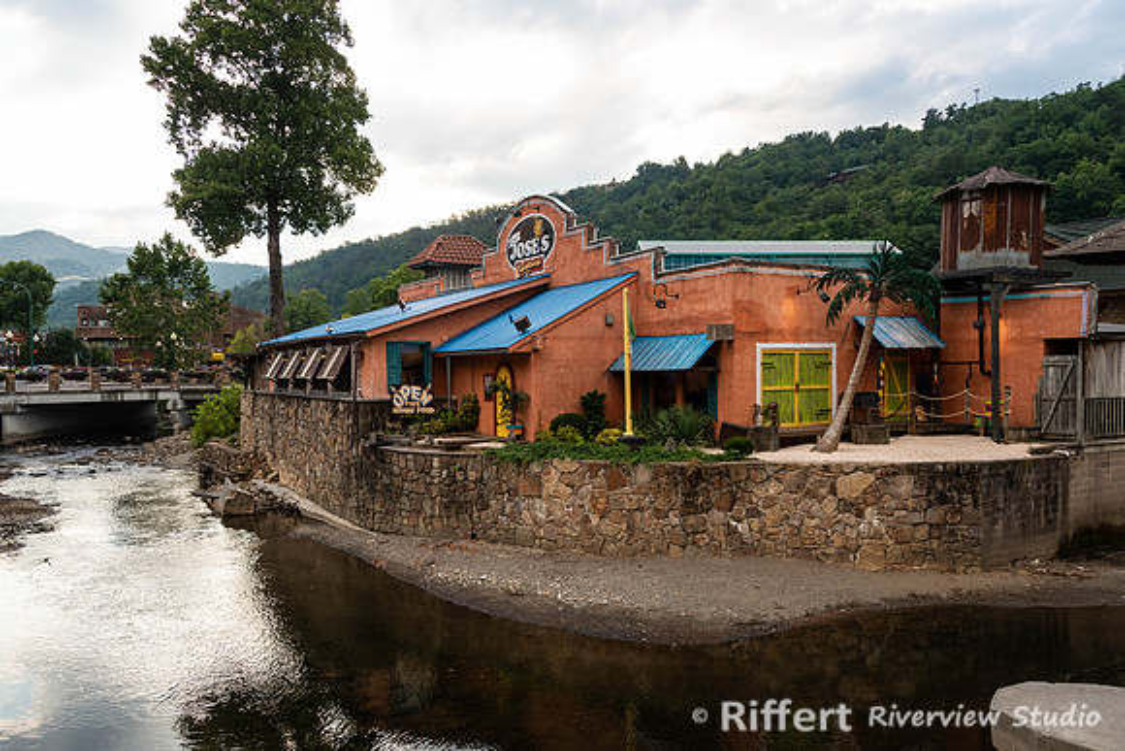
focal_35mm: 28
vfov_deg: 46.4
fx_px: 875
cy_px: 376
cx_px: 562
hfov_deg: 65.5
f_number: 5.6
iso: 100
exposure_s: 1/160
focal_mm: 28
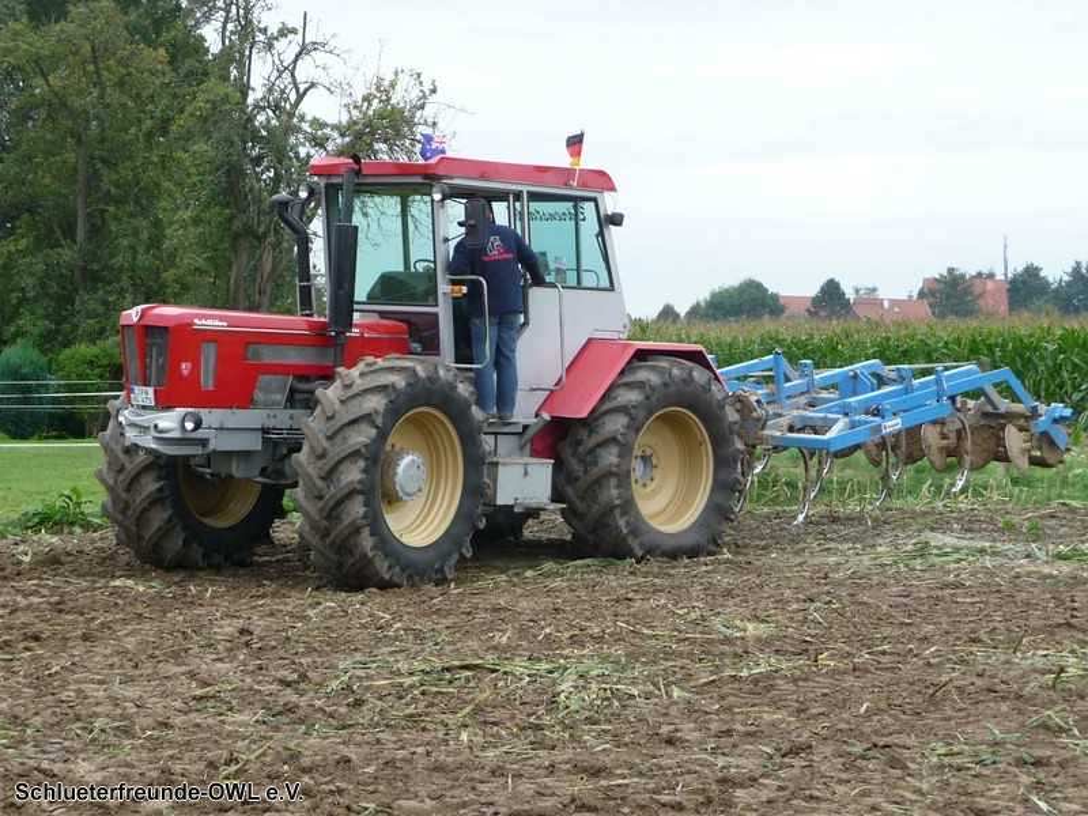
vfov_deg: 16.6
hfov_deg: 22.0
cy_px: 408
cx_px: 544
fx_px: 2797
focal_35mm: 89
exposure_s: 1/250
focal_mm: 15.2
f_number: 4.7
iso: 200
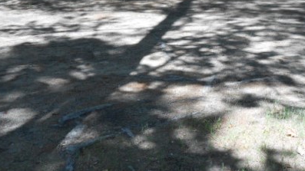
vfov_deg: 19.3
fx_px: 501
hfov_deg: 33.8
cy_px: 51
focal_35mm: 62
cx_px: 169
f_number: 4.5
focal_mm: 7.8
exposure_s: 1/125
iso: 80
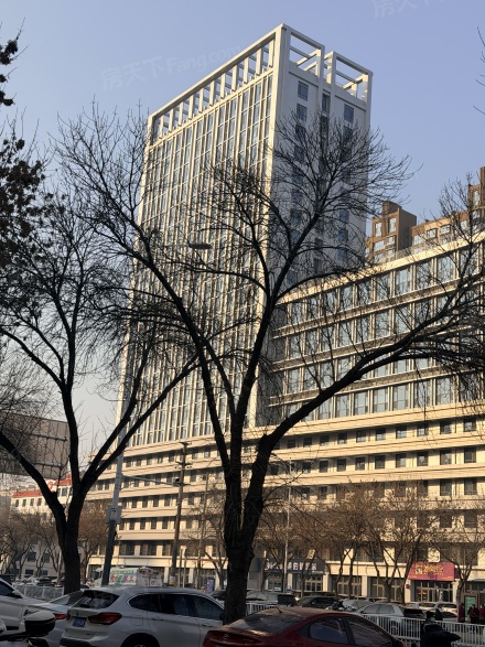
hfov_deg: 30.3
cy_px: 324
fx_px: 897
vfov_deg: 39.7
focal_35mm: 48
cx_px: 242
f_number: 1.78
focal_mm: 6.76
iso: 64
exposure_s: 1/3096
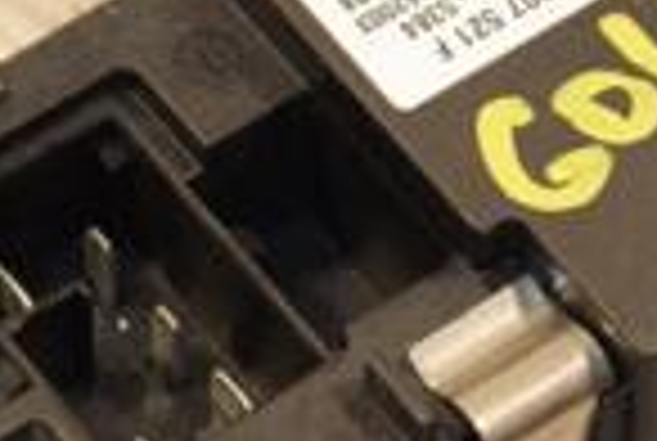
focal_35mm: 566
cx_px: 405
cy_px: 198
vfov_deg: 2.4
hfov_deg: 3.6
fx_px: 10351
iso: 800
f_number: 6.3
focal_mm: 92
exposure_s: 1/200
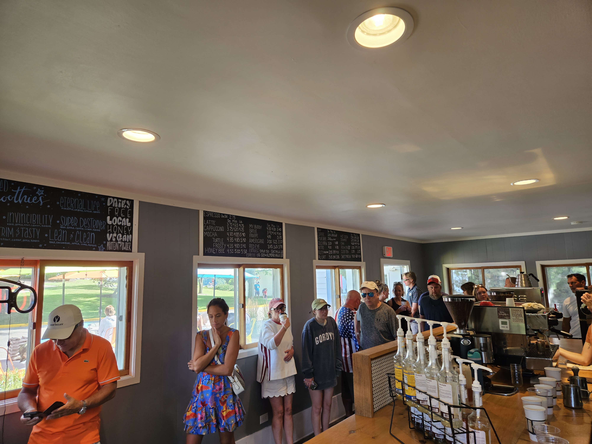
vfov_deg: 58.9
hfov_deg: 73.9
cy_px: 222
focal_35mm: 23
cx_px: 296
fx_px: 393
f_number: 1.8
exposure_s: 1/120
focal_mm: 5.4
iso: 100
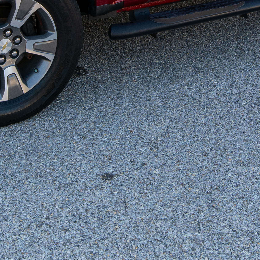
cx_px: 139
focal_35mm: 69
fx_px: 586
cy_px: -42
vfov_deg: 23.2
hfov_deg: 25.0
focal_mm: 23
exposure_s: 1/500
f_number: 6.3
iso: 1100
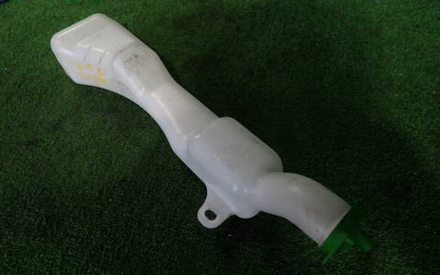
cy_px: 153
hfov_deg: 68.4
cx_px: 219
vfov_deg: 45.9
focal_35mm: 27
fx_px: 324
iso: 160
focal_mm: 4.5
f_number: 2
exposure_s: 1/60
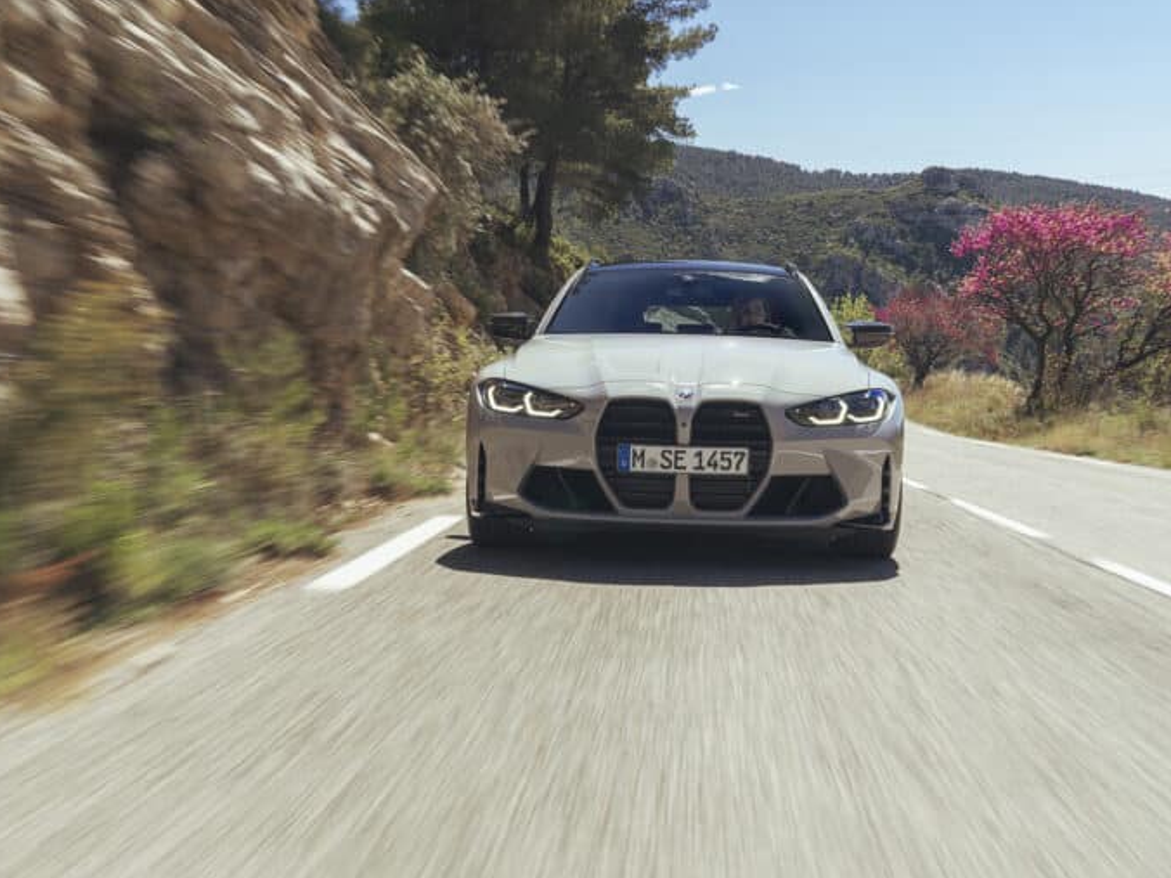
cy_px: 436
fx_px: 1590
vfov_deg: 30.9
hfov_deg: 40.4
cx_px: 618
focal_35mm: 47
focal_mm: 43
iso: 100
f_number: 9
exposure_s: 1/30
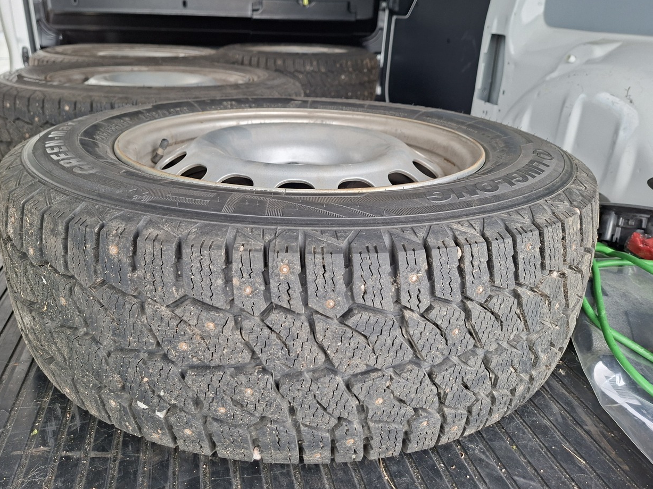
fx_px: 509
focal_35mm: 27
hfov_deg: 65.3
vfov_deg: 51.3
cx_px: 304
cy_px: 223
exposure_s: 1/120
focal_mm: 5.54
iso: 50
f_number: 1.8
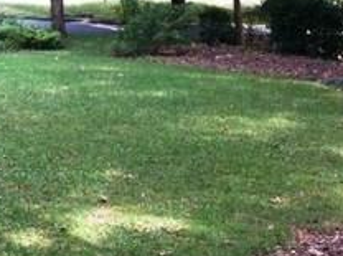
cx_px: 84
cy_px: 36
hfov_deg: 22.6
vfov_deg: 16.9
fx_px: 850
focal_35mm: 86
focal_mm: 3.85
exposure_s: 1/137
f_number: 2.8
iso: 80
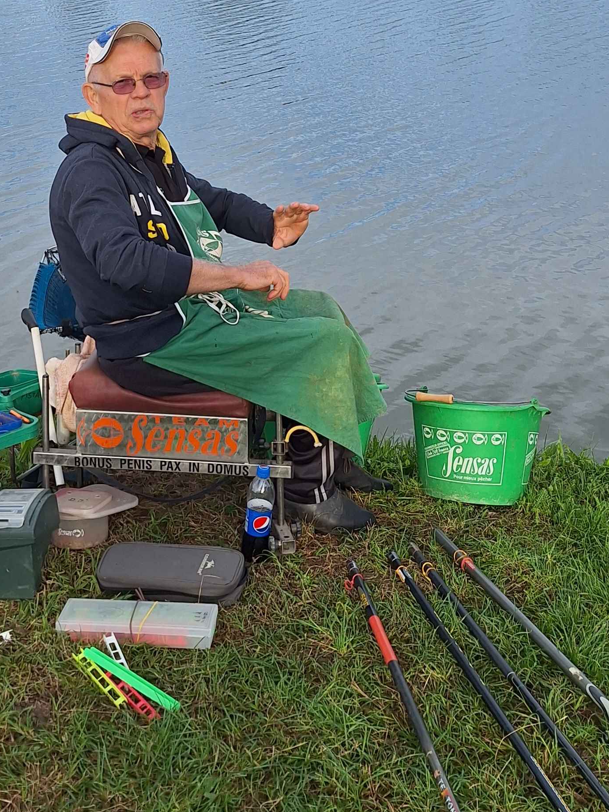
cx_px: 236
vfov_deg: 36.4
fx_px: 1196
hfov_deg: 28.5
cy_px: 177
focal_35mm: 51
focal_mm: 5.54
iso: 40
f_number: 1.8
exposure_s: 1/1366
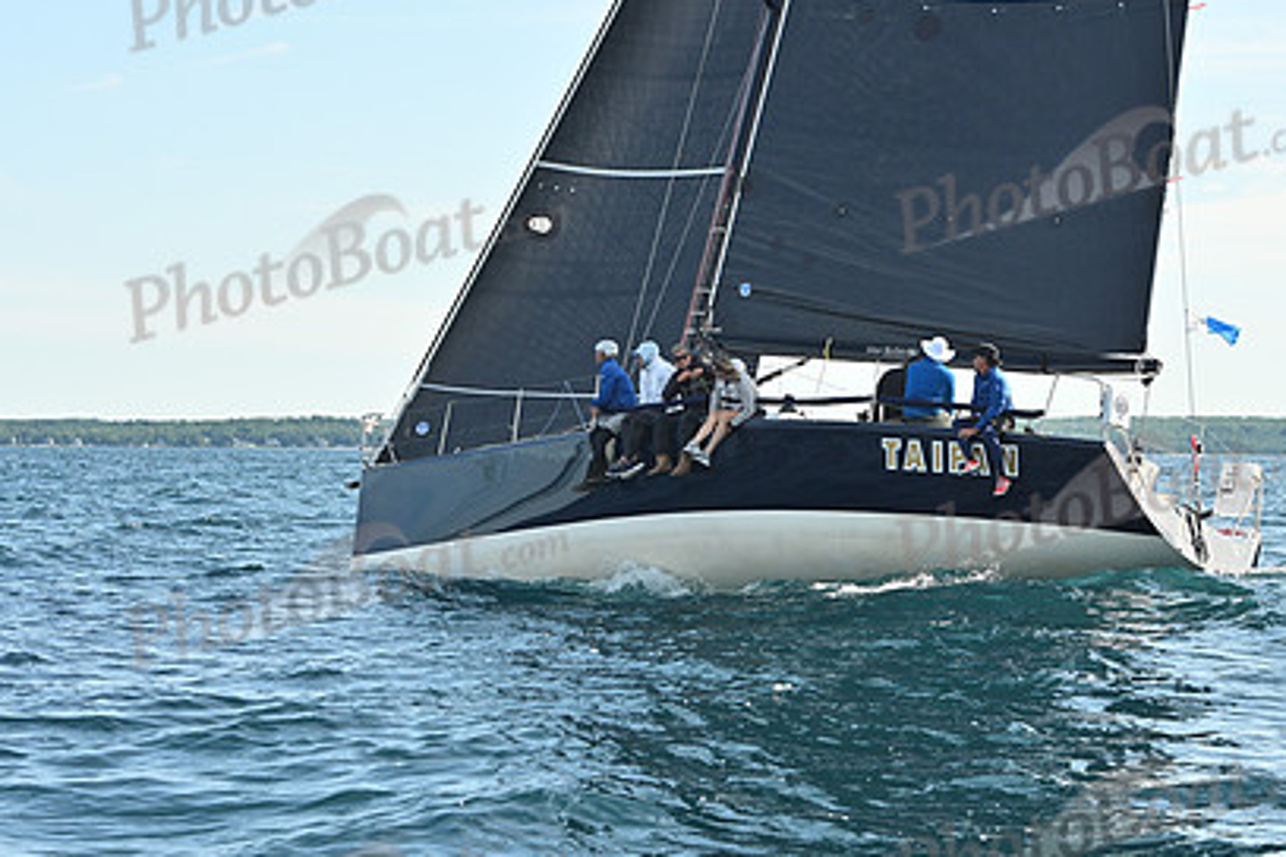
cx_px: 734
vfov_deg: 12.3
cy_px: 380
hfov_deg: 18.4
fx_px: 3965
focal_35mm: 111
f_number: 6.3
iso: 320
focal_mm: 78
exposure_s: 1/1000
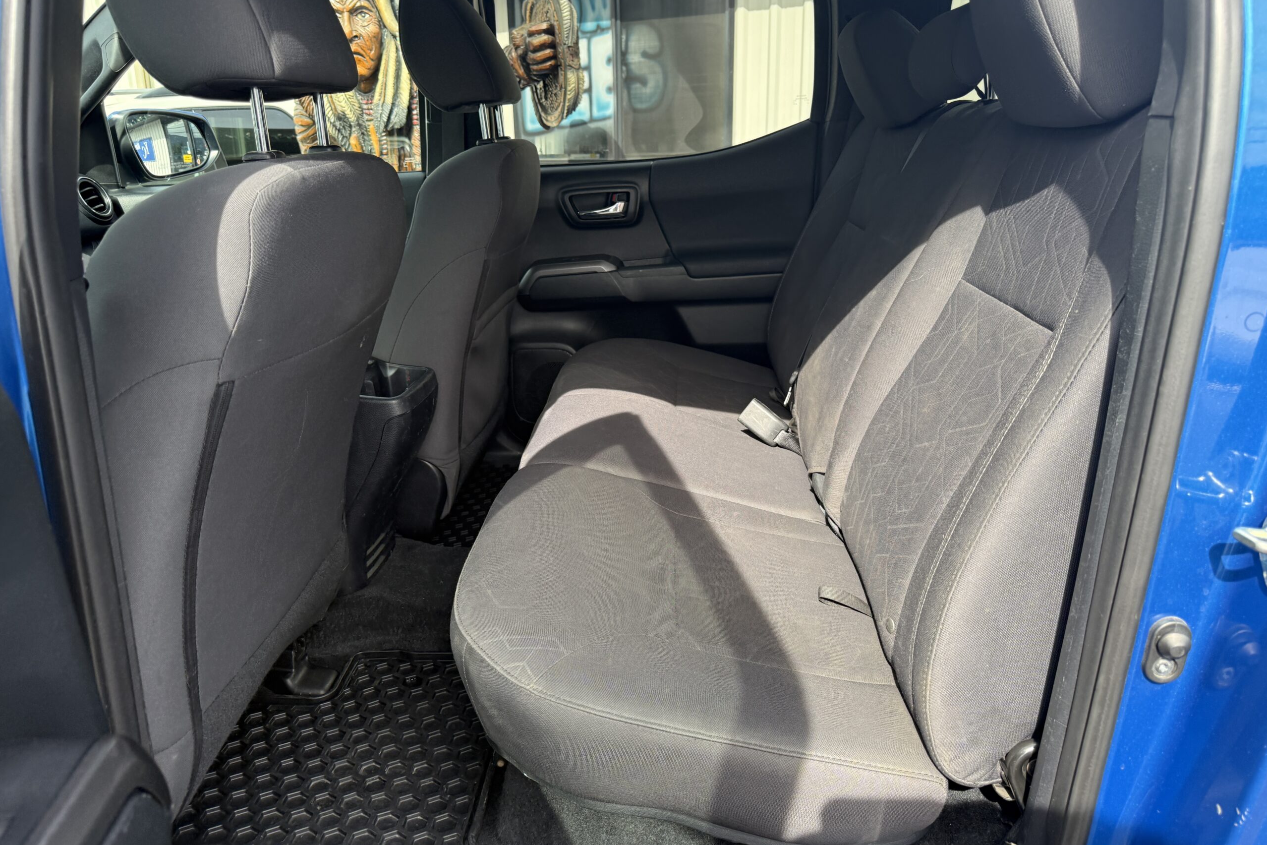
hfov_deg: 71.5
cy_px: 391
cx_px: 634
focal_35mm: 25
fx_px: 880
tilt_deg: -14.4
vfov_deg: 51.2
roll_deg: +1.5
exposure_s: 1/612
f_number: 1.78
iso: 100
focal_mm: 6.76
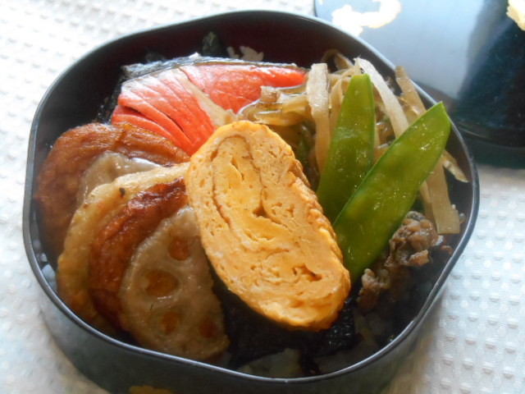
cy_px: 197
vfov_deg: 24.0
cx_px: 262
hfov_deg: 31.7
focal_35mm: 61
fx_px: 925
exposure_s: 1/50
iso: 800
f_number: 4.4
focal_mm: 10.9
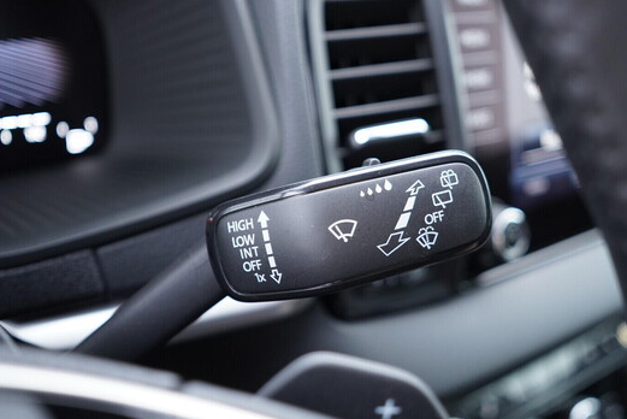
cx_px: 318
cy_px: 205
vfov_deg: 35.1
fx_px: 662
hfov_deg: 50.7
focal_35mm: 38
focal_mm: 24
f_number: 2.8
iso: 640
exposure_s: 1/40
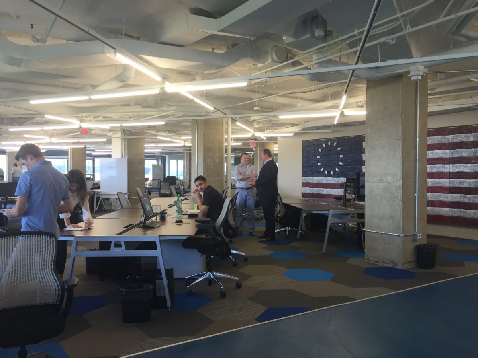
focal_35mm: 29
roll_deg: -0.3
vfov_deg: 48.2
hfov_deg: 61.7
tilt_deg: -0.5
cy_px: 179
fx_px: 400
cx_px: 239
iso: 40
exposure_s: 1/40
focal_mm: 4.15
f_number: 2.2
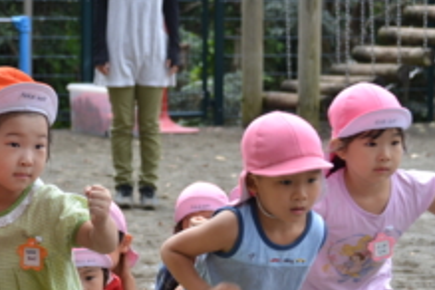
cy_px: 168
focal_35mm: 151
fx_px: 1823
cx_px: 127
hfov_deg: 13.6
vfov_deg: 9.1
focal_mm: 55
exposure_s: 1/125
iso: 160
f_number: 5.6
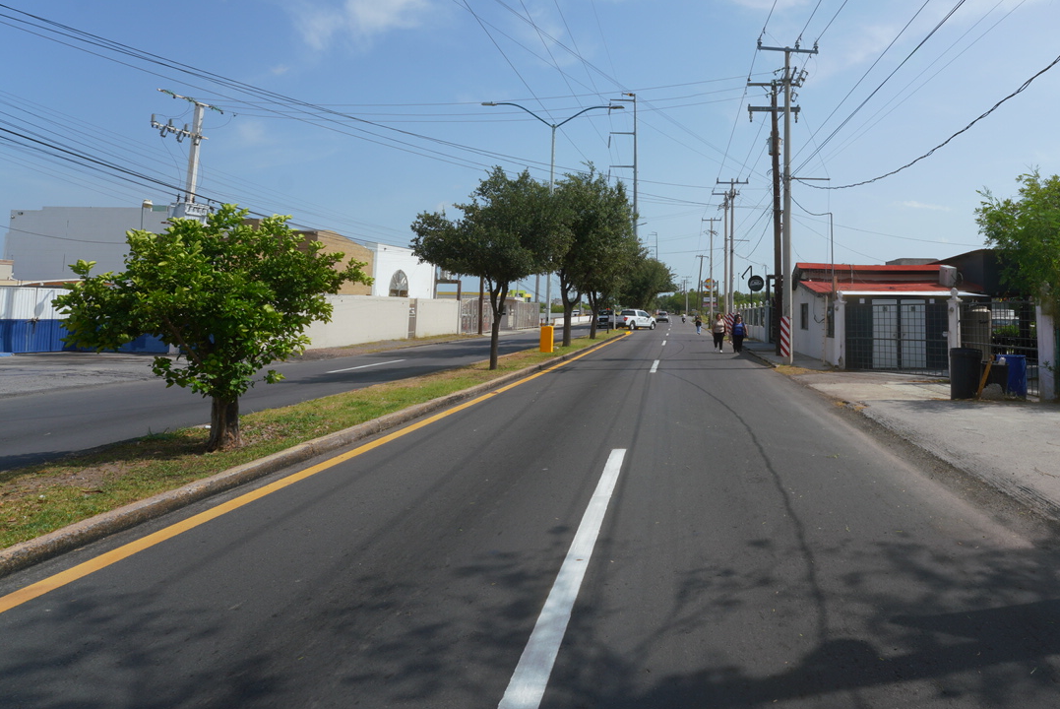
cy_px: 252
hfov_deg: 76.3
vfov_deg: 58.6
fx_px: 619
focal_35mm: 21
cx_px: 770
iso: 160
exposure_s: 1/640
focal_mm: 14
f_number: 8
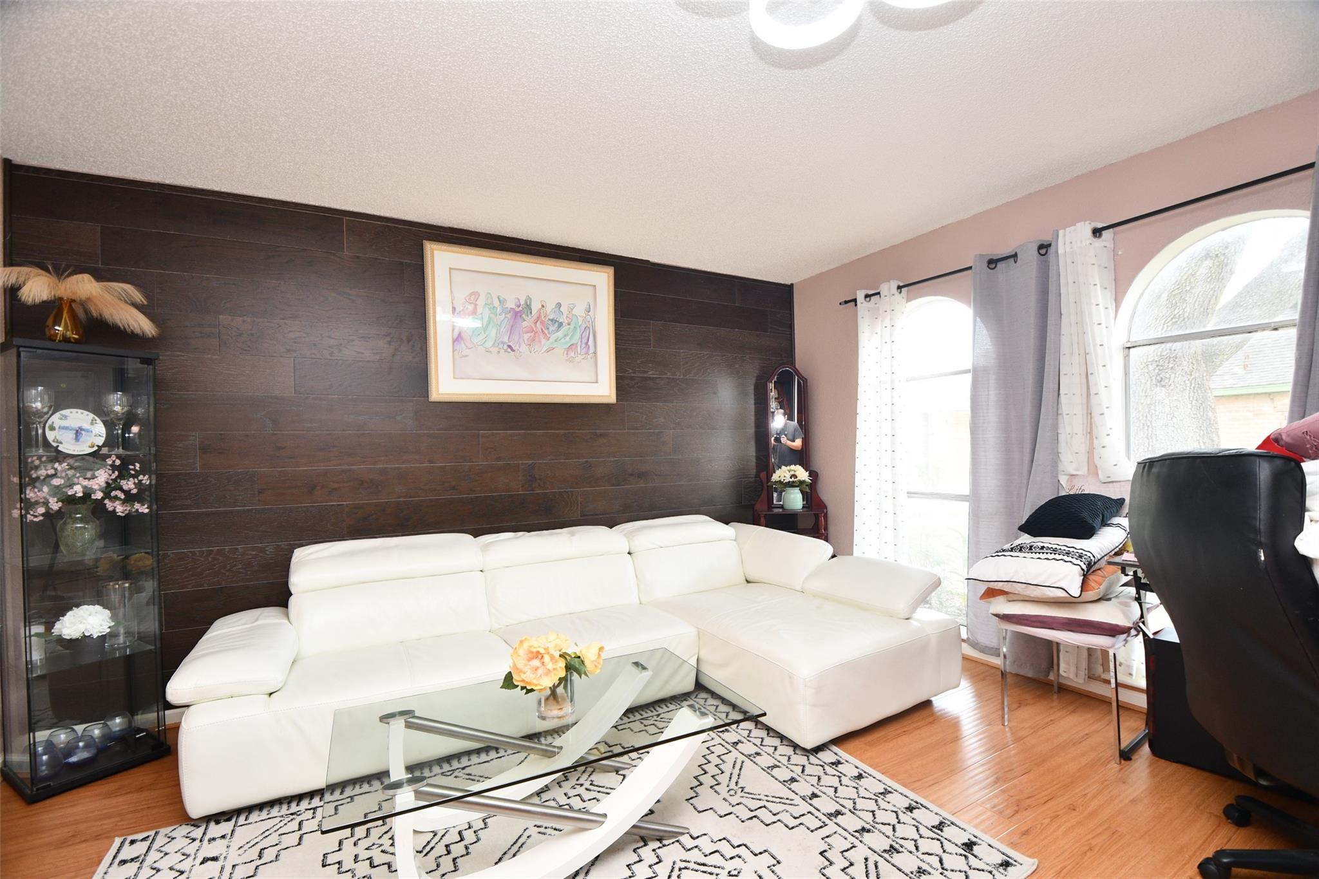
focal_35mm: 15
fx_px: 549
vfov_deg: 77.3
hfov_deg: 100.4
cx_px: 660
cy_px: 440
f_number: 4
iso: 400
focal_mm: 10
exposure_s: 1/60
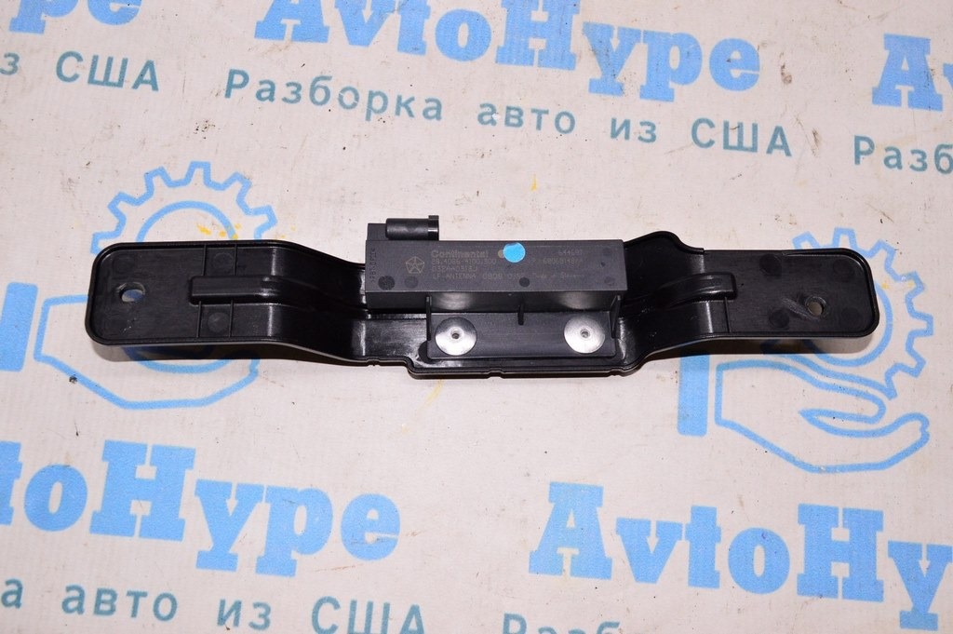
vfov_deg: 38.3
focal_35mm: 34
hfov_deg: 55.1
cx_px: 476
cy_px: 317
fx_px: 913
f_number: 8
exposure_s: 1/160
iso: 1600
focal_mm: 23
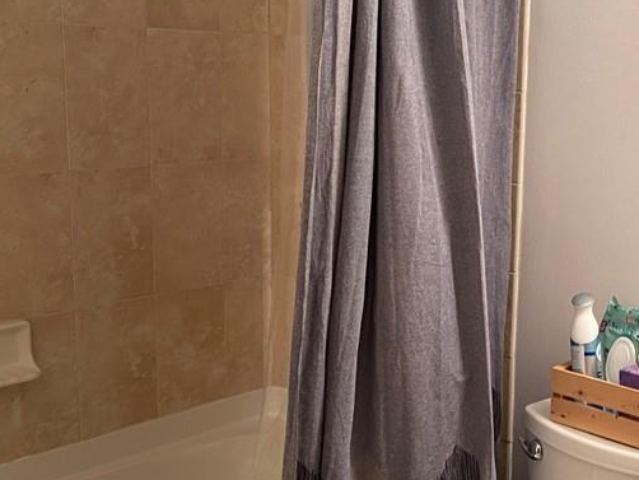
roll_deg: -1.3
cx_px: 537
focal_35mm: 53
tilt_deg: -10.8
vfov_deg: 27.5
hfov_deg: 34.7
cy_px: 239
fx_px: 979
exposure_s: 1/60
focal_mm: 4.25
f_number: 1.8
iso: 160
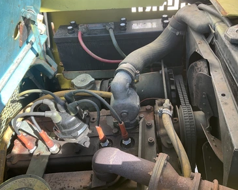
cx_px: 128
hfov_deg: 57.1
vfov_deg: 47.1
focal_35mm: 31
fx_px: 218
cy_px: 93
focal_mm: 3
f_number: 1.8
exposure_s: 1/122
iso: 25
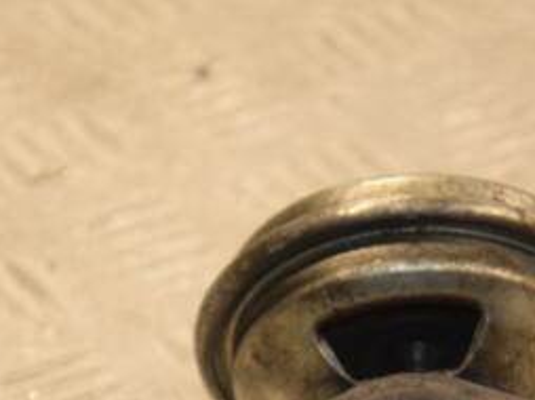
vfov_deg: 4.1
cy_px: 419
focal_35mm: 358
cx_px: 362
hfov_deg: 5.5
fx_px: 5530
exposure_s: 1/200
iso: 800
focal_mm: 105
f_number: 6.3
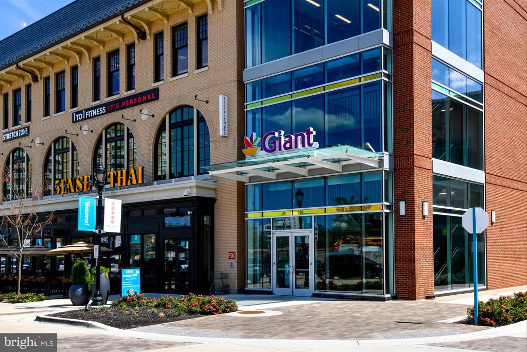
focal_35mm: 33
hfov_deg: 57.2
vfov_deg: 40.0
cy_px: 176
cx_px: 264
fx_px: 483
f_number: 8
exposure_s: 1/250
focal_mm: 22
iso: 100
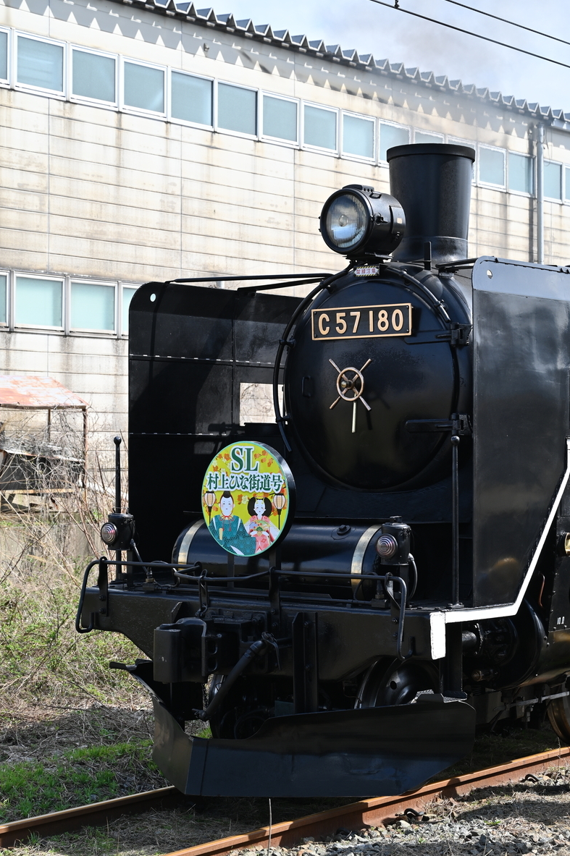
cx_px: 284
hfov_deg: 19.2
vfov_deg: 28.5
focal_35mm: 71
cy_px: 428
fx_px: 1689
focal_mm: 70
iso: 100
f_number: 6.3
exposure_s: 1/320
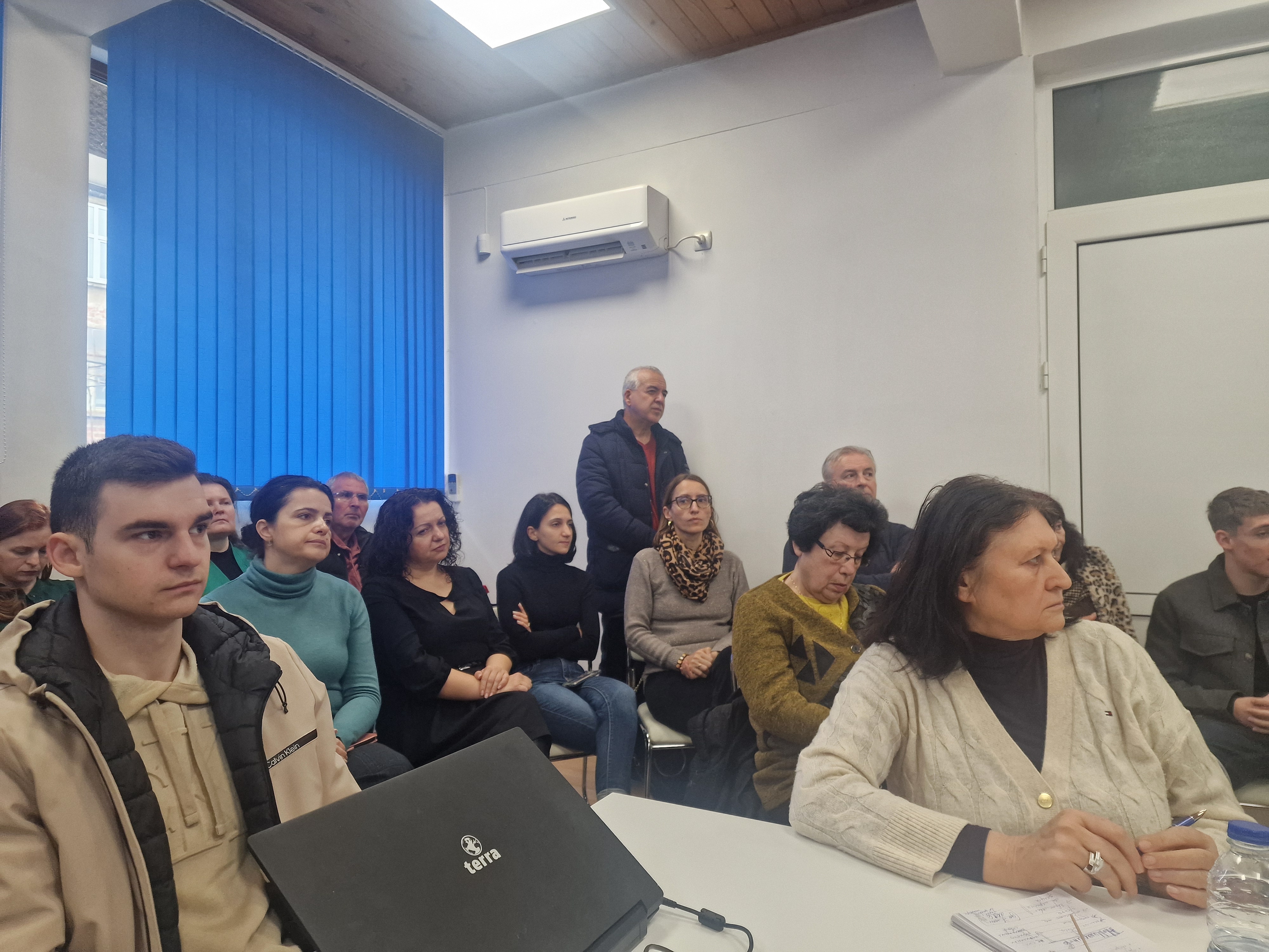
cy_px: 476
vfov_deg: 58.9
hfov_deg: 73.9
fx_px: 843
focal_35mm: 23
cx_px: 634
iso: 250
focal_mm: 6.4
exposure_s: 1/120
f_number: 1.8
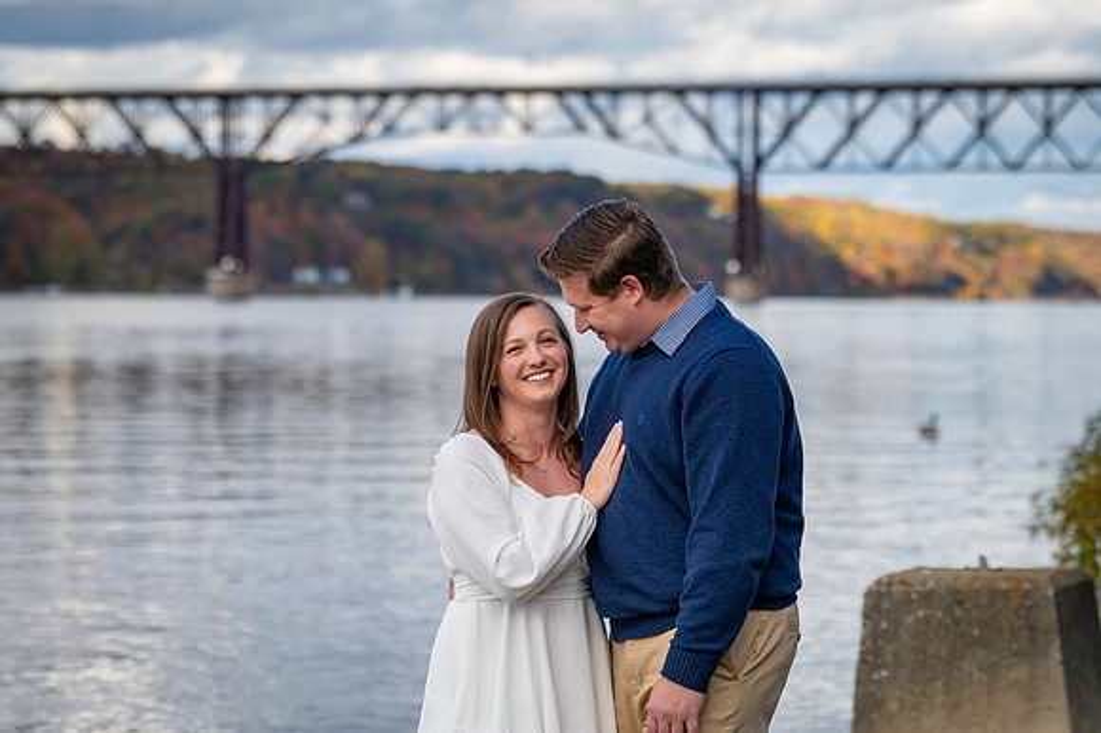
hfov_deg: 19.6
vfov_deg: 13.1
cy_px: 366
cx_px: 550
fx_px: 3188
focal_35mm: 104
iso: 1250
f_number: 4.5
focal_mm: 102
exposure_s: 1/8000
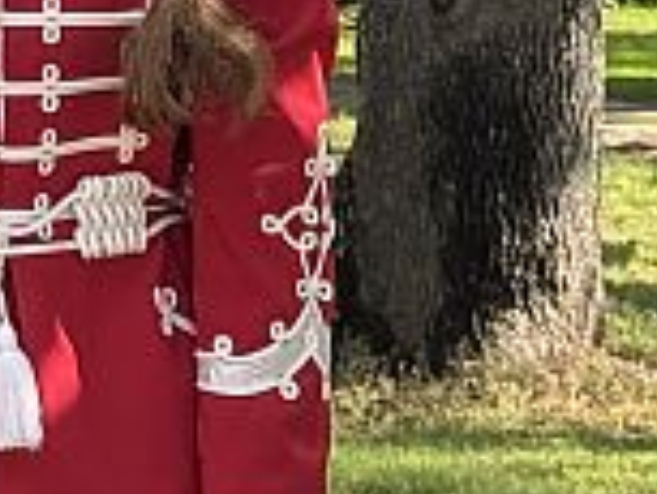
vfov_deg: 4.7
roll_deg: -1.0
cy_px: -125
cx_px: -661
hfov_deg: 6.2
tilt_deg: +1.4
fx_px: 5945
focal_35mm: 313
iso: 64
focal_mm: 6.76
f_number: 1.78
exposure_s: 1/854
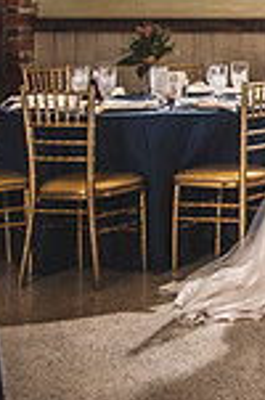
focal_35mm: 116
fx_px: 1287
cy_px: -17
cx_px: 750
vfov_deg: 17.2
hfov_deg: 9.6
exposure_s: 1/100
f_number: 2.8
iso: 400
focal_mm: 29
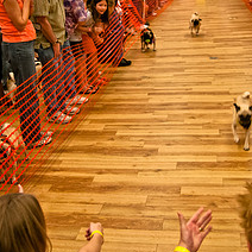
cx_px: 142
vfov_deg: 36.4
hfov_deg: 36.8
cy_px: 77
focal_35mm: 46
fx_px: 378
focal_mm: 17
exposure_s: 1/60
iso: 200
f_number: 2.8
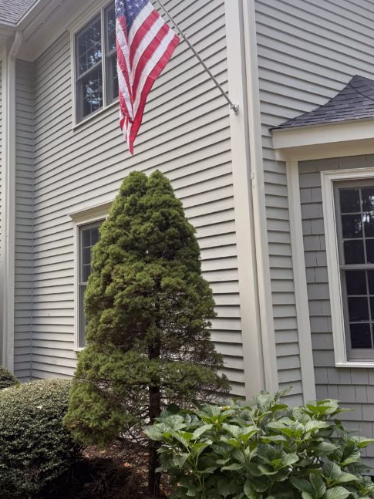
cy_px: 219
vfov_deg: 48.9
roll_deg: +1.3
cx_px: 133
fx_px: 548
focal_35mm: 38
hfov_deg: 37.4
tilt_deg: +8.7
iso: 100
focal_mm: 6.76
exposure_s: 1/244
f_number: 1.78
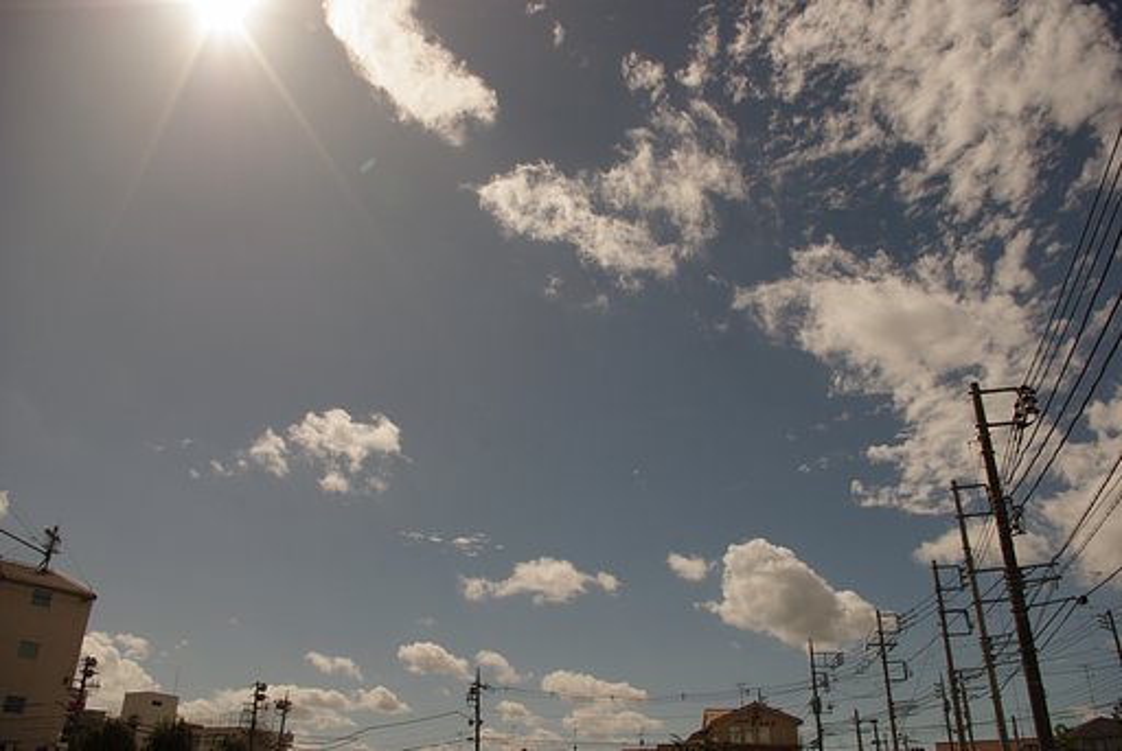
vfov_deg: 48.1
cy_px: 376
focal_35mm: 27
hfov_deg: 67.3
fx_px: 843
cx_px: 561
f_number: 8
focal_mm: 18
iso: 200
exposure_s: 1/2000
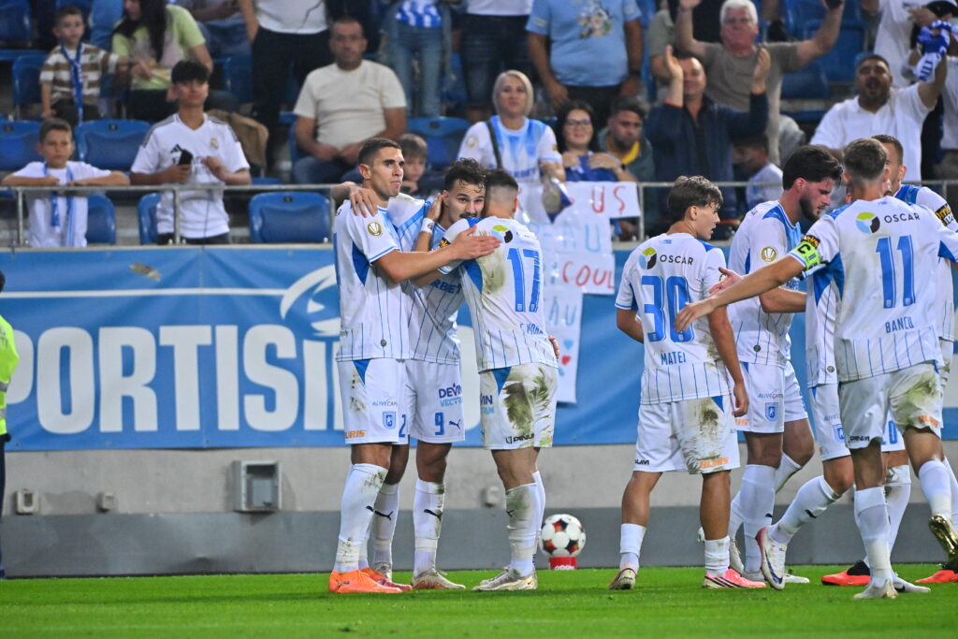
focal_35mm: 600
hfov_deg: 3.4
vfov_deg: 2.3
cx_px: 479
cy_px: 320
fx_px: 15968
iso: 6400
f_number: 6.3
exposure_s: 1/1250
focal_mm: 600
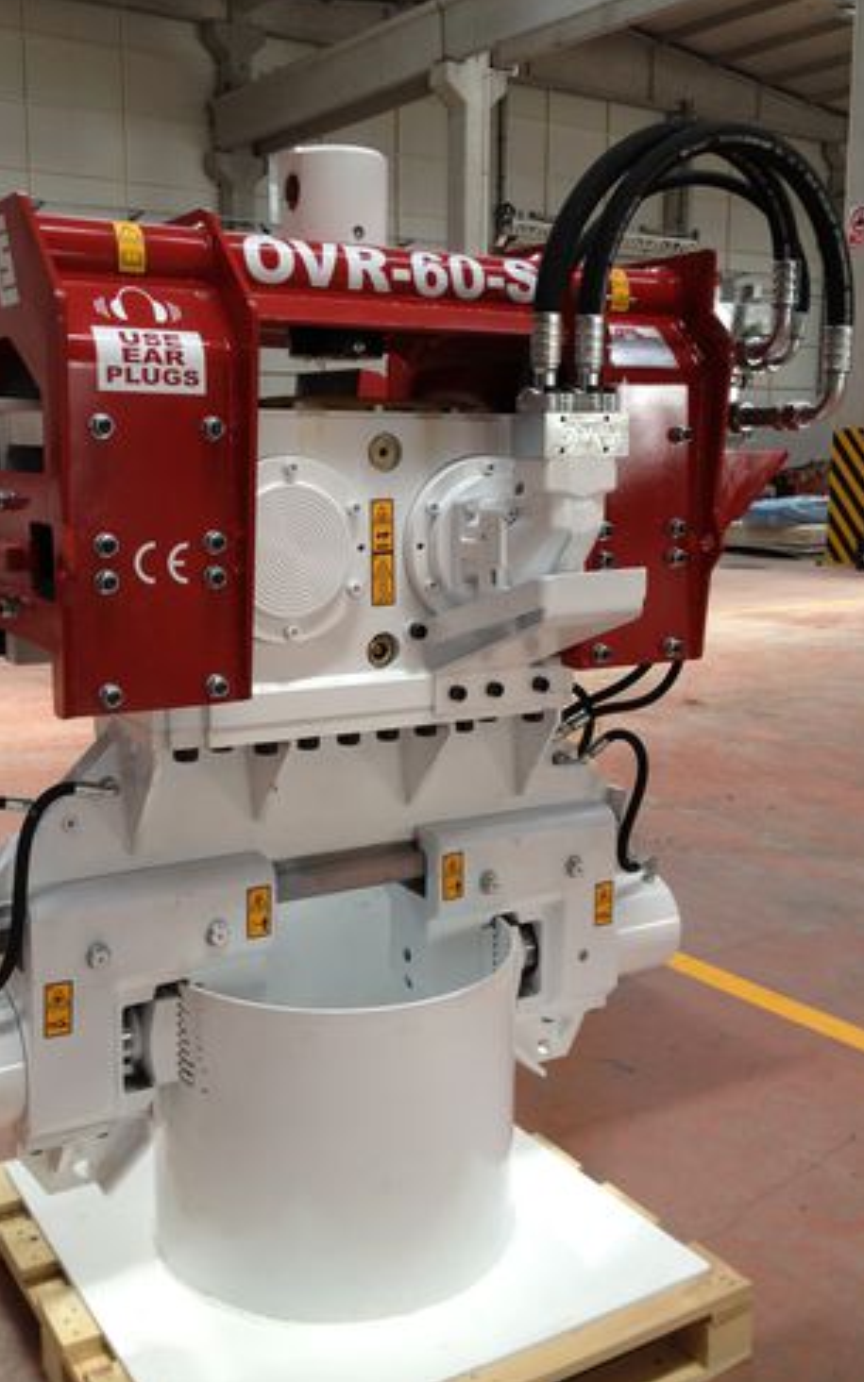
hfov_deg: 33.6
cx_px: 390
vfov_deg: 51.5
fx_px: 1432
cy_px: 680
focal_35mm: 38
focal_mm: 4.28
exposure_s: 1/60
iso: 50
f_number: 2.4
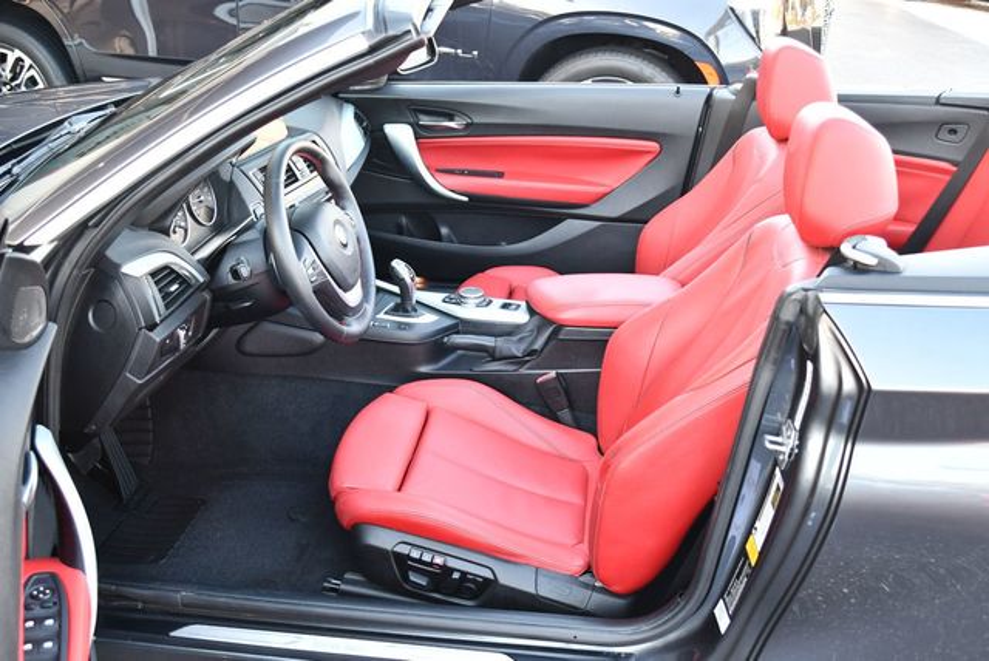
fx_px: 990
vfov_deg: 36.9
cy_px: 330
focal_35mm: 36
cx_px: 494
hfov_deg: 53.1
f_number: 3.5
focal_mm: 18
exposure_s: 1/160
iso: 800
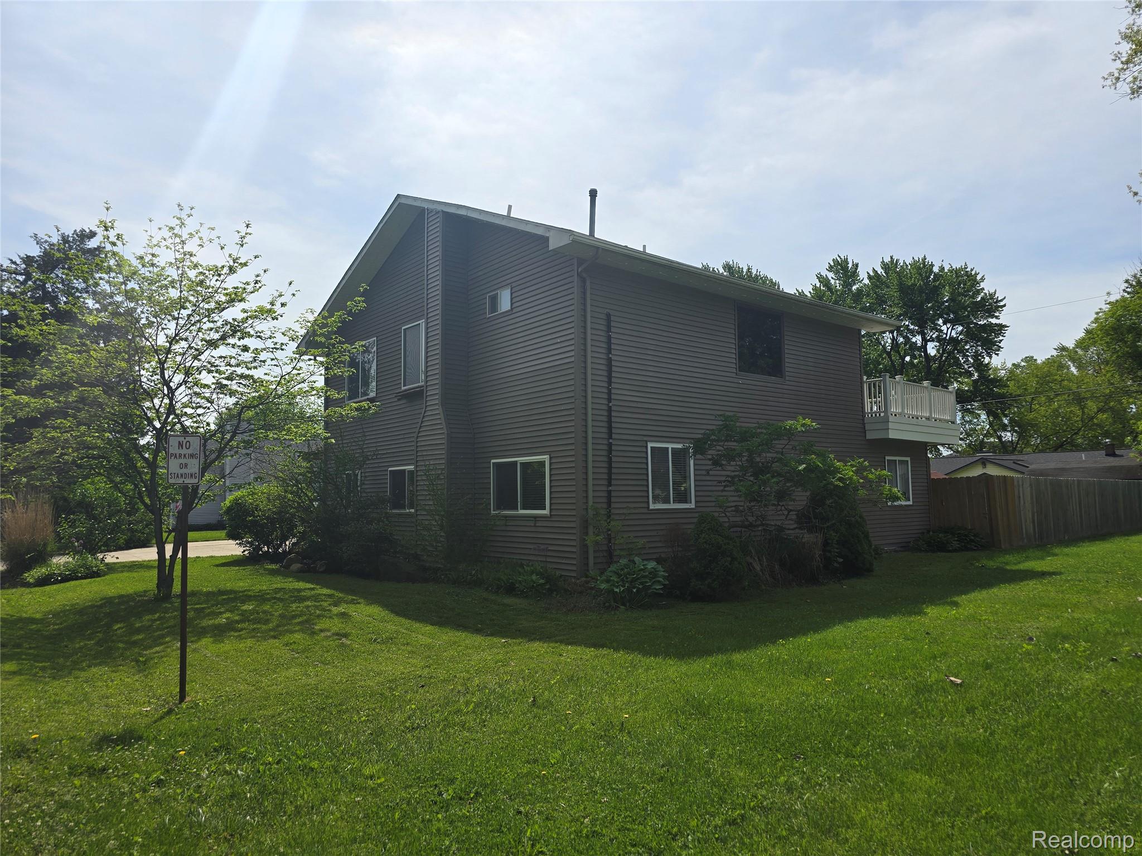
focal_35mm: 23
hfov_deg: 73.9
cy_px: 428
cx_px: 571
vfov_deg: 58.9
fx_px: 759
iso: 12
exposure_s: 1/1182
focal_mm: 6.3
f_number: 1.7
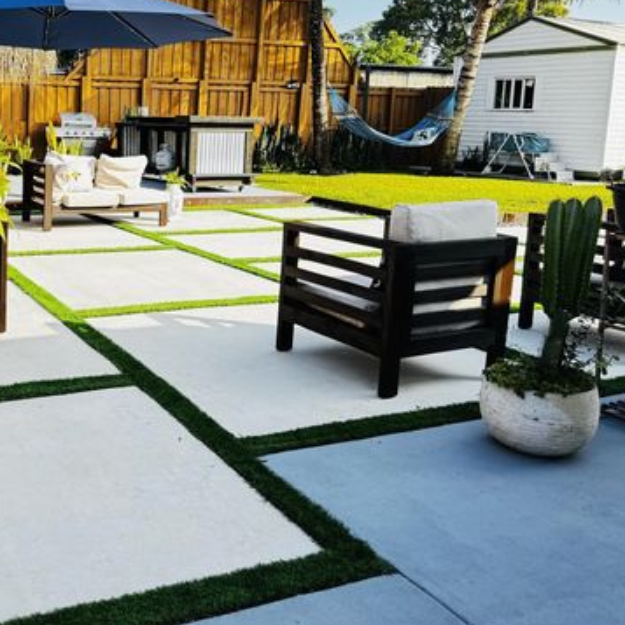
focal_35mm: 38
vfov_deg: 43.5
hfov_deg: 41.1
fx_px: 776
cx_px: 88
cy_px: 229
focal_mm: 6.76
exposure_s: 1/514
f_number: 1.78
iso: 80
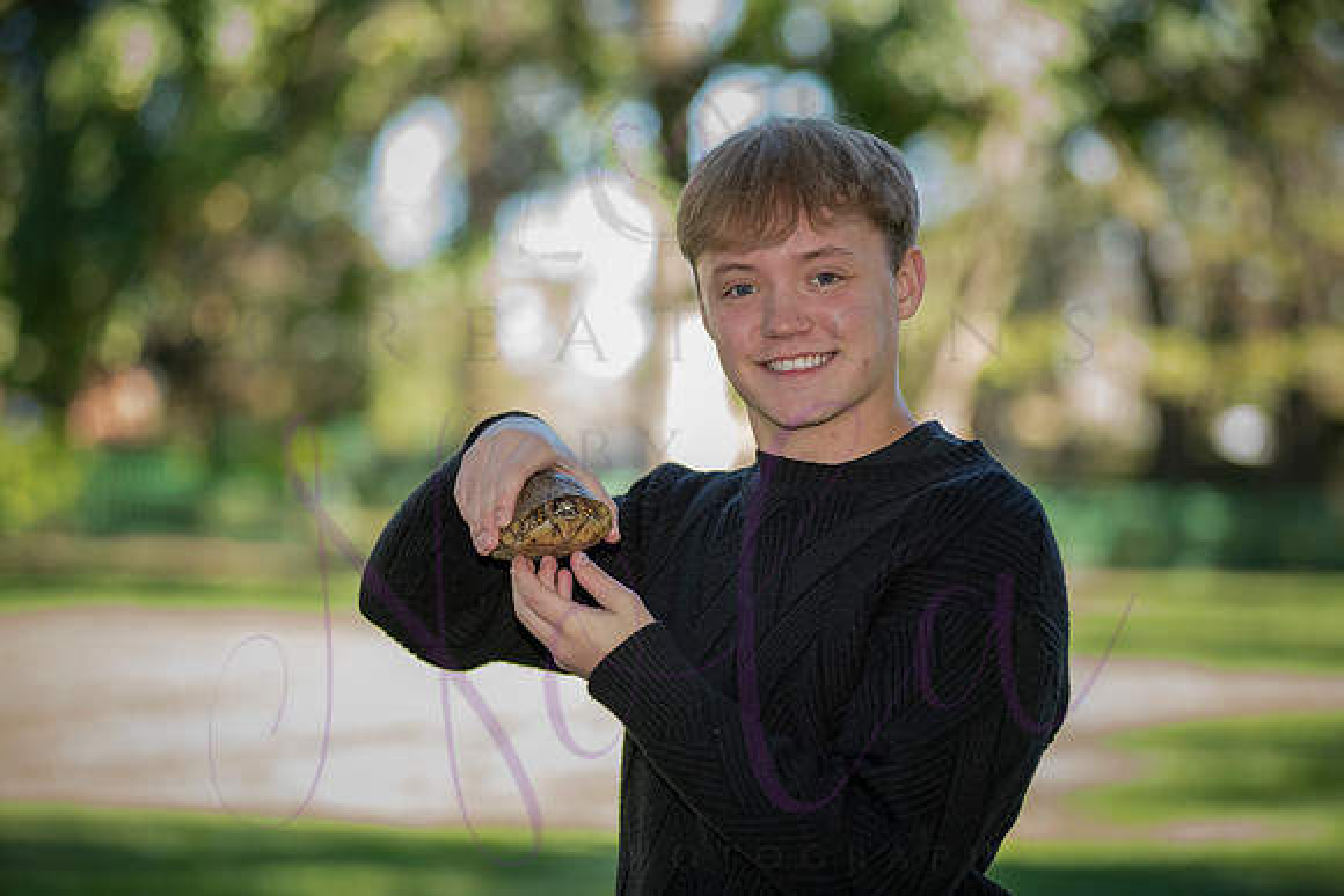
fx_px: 5041
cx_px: 672
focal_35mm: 135
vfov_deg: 10.2
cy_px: 448
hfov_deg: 15.2
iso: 800
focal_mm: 135
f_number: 3.5
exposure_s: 1/320
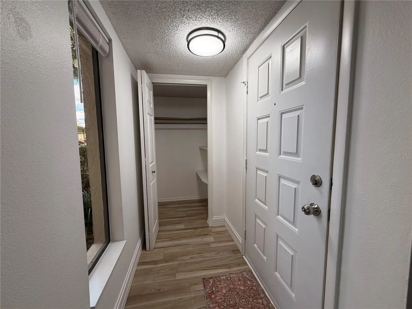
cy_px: 154
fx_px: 167
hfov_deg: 102.1
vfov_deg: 85.7
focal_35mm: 14
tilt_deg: -5.8
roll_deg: +1.2
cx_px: 206
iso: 100
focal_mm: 2.22
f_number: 2.2
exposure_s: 1/120
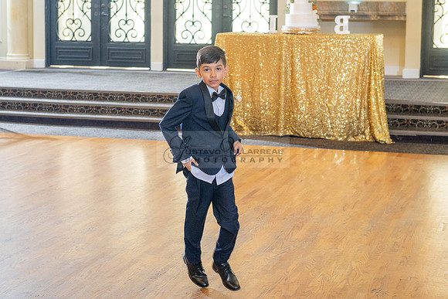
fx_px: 1044
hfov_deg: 24.2
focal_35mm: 84
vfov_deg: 16.3
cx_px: 171
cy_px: 125
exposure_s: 1/125
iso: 800
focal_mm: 62
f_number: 4
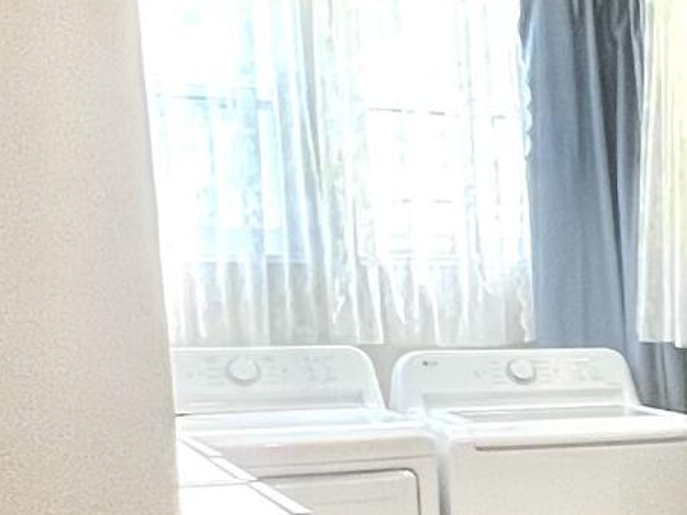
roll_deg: -1.8
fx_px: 1707
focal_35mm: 86
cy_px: 560
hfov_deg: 18.1
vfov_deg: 16.7
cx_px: 1234
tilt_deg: -10.6
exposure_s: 1/60
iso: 250
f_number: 1.8
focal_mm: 1.57
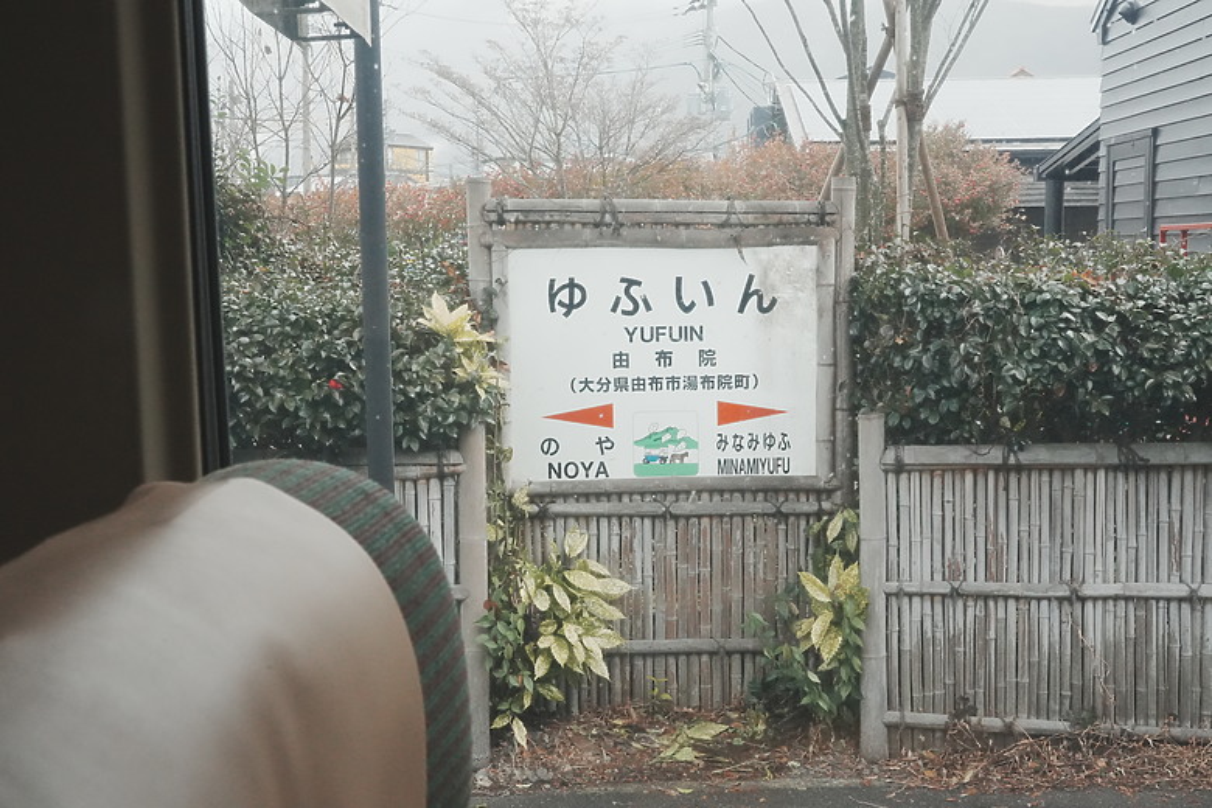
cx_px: 606
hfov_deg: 44.5
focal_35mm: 44
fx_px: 1481
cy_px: 404
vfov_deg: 30.5
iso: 8000
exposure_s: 1/250
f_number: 22
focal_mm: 44
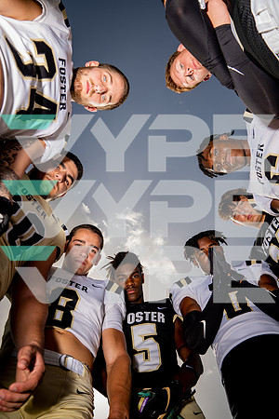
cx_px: 140
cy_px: 210
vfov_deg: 73.7
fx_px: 279
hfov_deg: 53.1
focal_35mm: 24
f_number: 4.5
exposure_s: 1/1250
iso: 100
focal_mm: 24
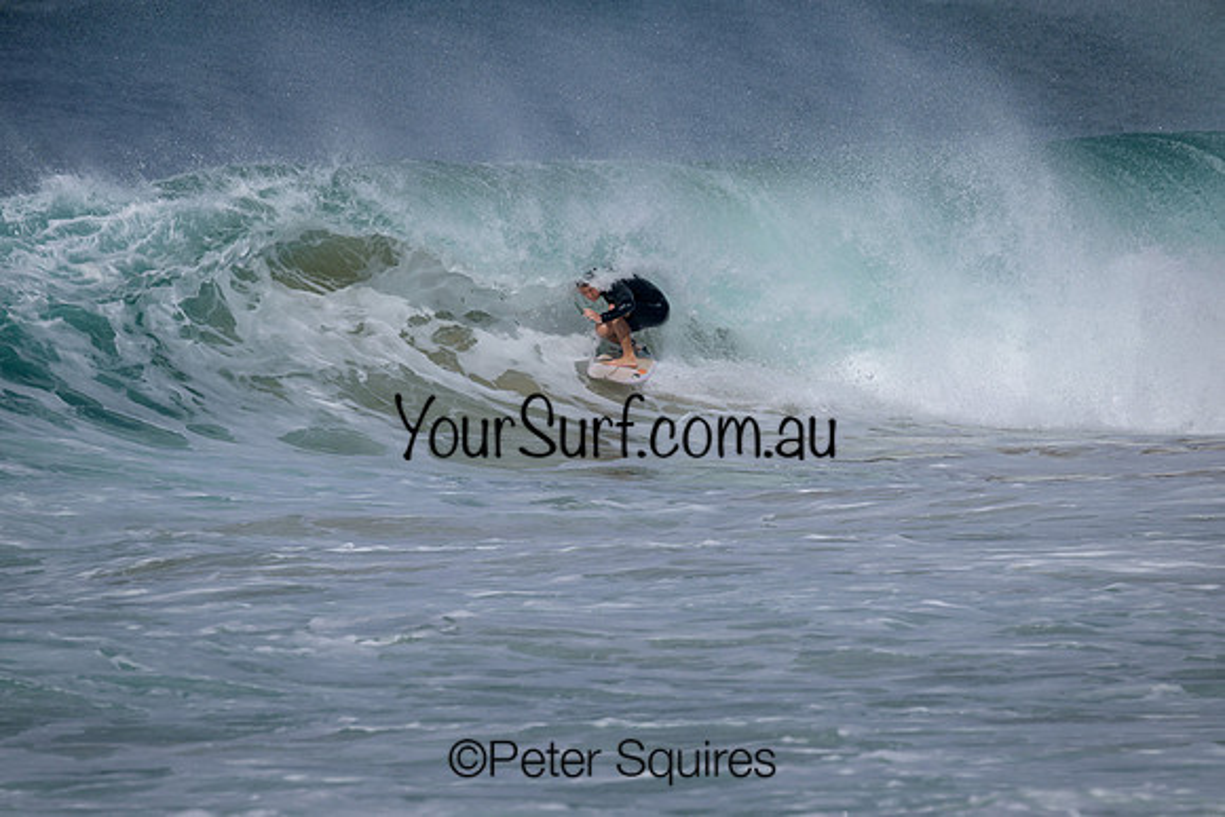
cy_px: 408
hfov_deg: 3.7
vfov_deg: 2.5
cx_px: 612
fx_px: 19059
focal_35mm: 560
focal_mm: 560
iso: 280
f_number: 11
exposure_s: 1/2000
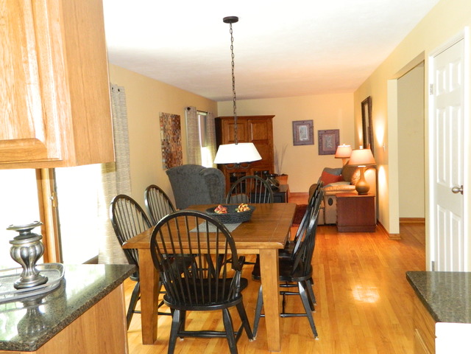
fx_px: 381
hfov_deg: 63.4
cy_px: 177
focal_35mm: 28
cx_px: 236
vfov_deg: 49.7
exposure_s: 1/30
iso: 500
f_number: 3.2
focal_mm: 5.1
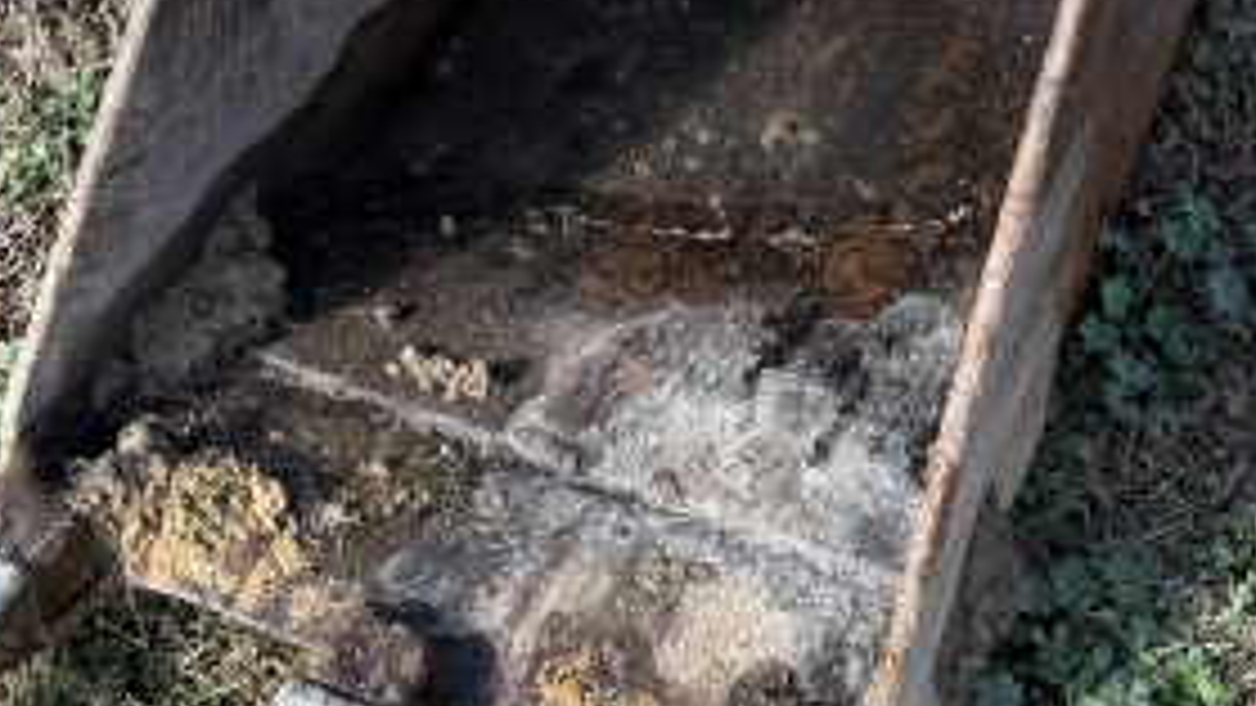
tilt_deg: -51.5
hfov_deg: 28.2
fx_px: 2498
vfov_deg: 15.9
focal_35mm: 75
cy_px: 90
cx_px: 725
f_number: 1.78
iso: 80
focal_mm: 6.76
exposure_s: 1/735
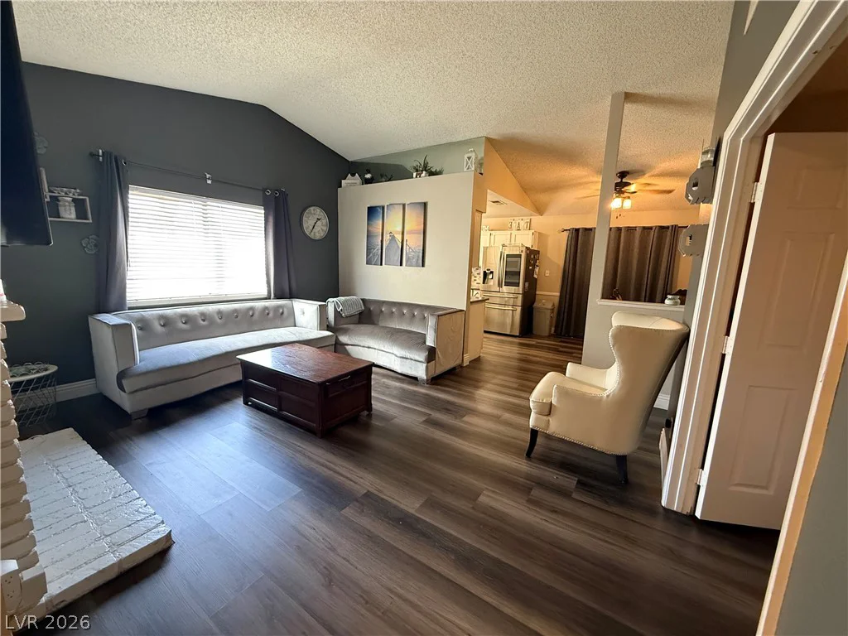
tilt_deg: -8.8
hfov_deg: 102.1
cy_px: 318
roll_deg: -1.7
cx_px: 424
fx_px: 343
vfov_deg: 85.7
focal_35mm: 14
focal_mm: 2.22
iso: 640
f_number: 2.2
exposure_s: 1/60
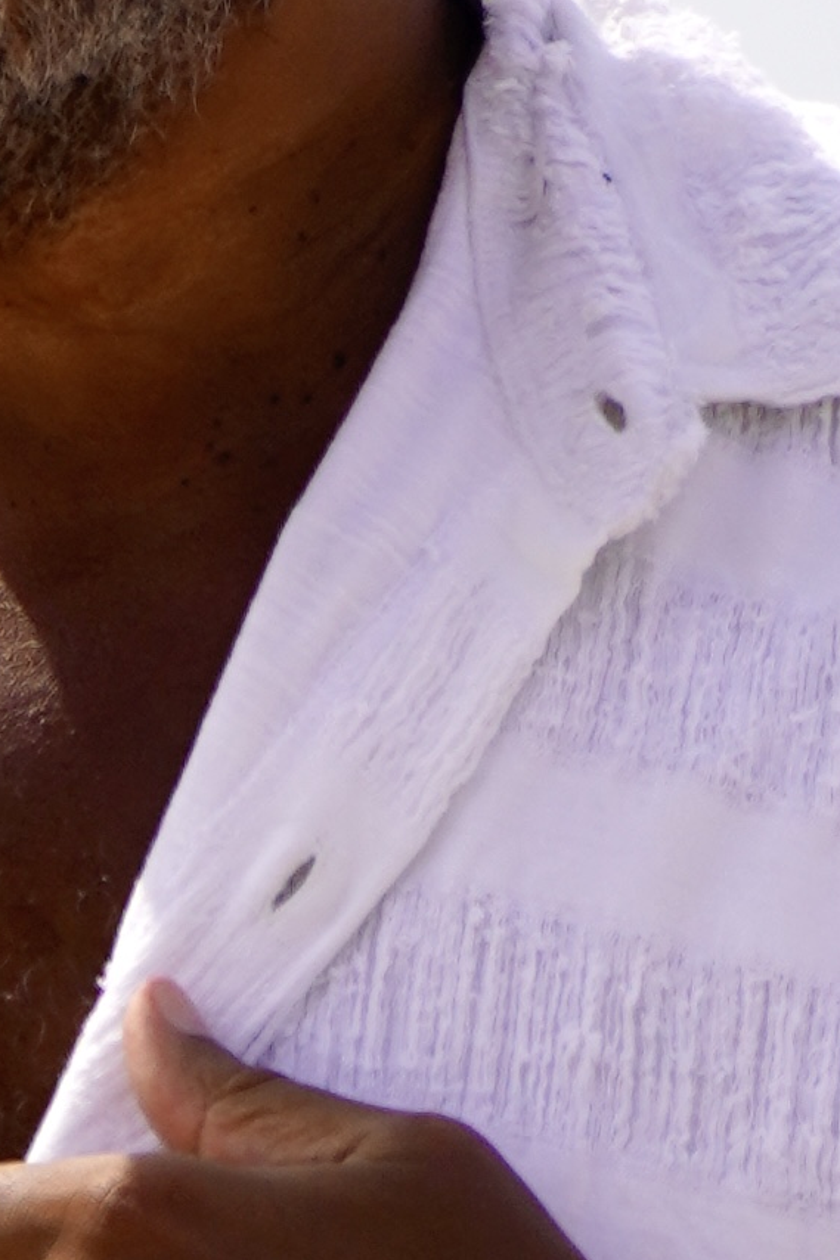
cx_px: -232
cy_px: 2246
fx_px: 16981
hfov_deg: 2.8
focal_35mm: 485
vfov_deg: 4.2
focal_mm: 46
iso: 100
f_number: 5.6
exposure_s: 1/800
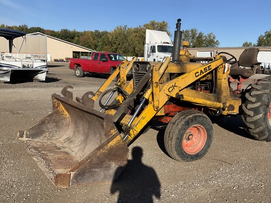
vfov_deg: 40.7
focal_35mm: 35
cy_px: 112
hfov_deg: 52.5
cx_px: 153
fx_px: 274
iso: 25
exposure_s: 1/1912
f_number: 1.8
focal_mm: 3
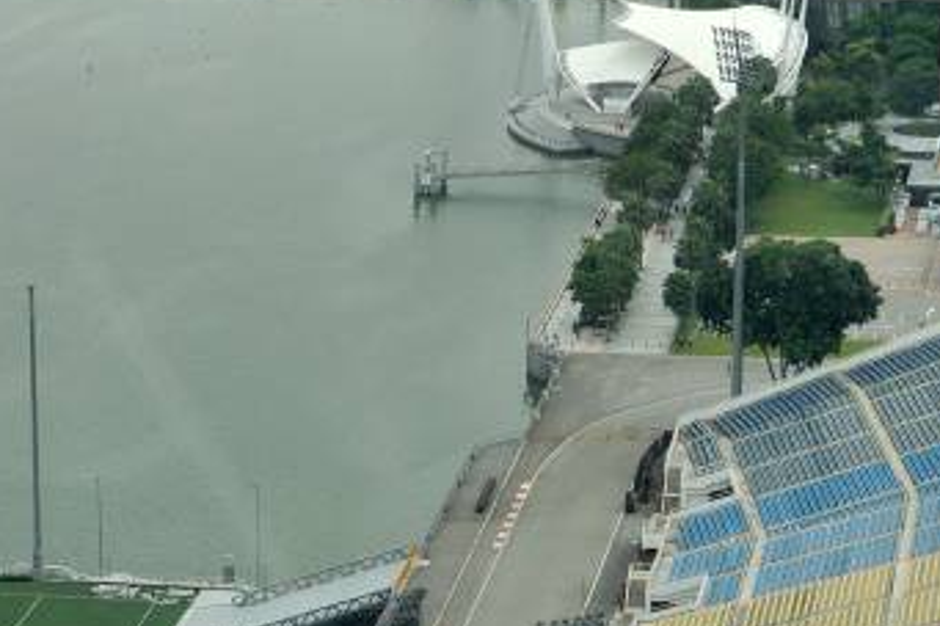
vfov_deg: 7.3
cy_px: 834
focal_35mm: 185
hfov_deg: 11.1
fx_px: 4828
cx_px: 243
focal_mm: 42
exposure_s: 1/250
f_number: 11
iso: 200
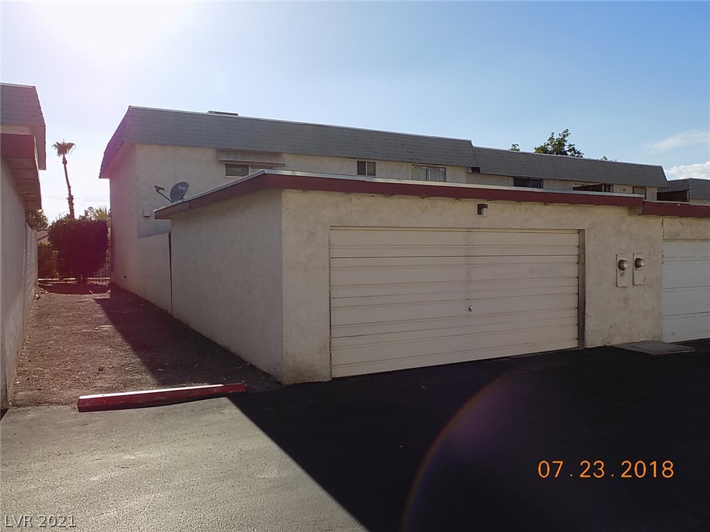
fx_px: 554
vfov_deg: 51.4
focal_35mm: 27
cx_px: 355
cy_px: 266
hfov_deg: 65.3
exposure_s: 1/1000
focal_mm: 4.8
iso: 80
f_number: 3.2
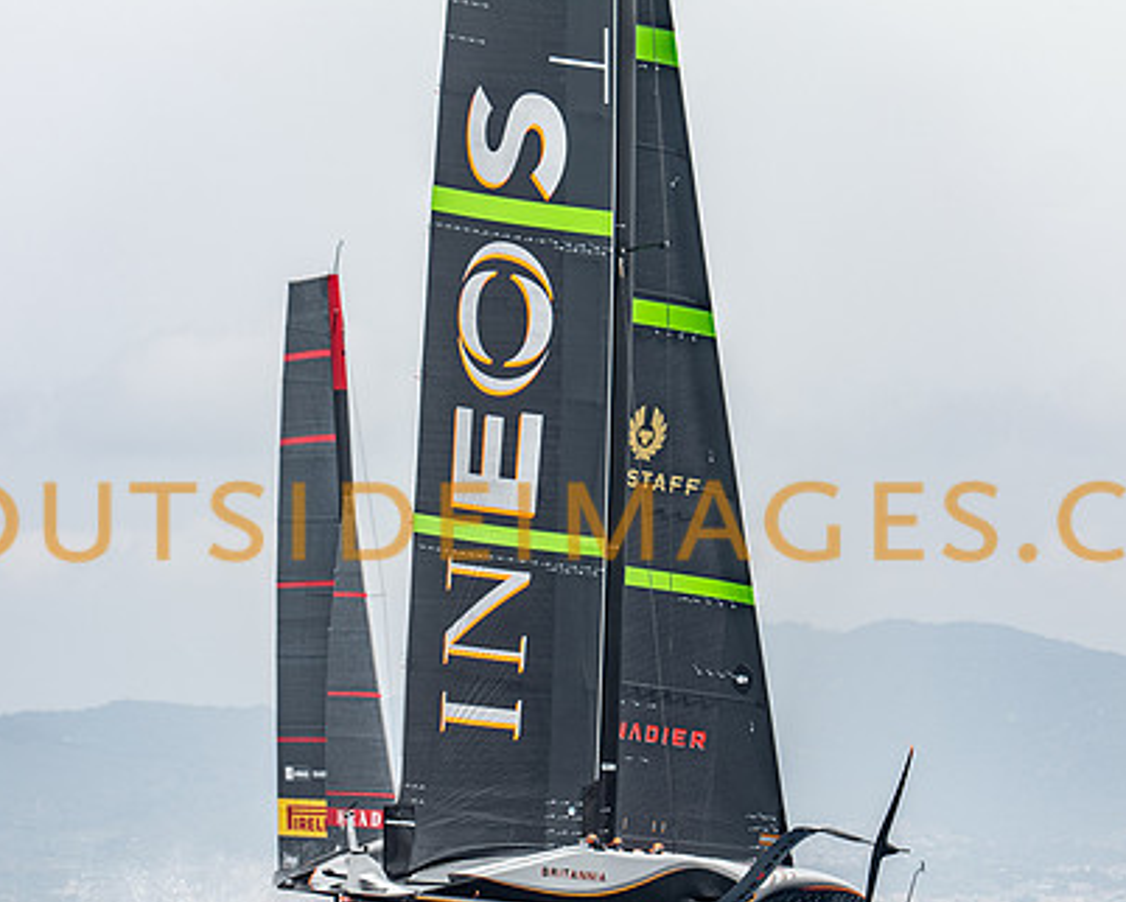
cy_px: 575
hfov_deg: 6.3
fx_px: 10236
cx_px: 535
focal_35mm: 307
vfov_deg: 5.0
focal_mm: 200
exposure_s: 1/800
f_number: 4
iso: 100
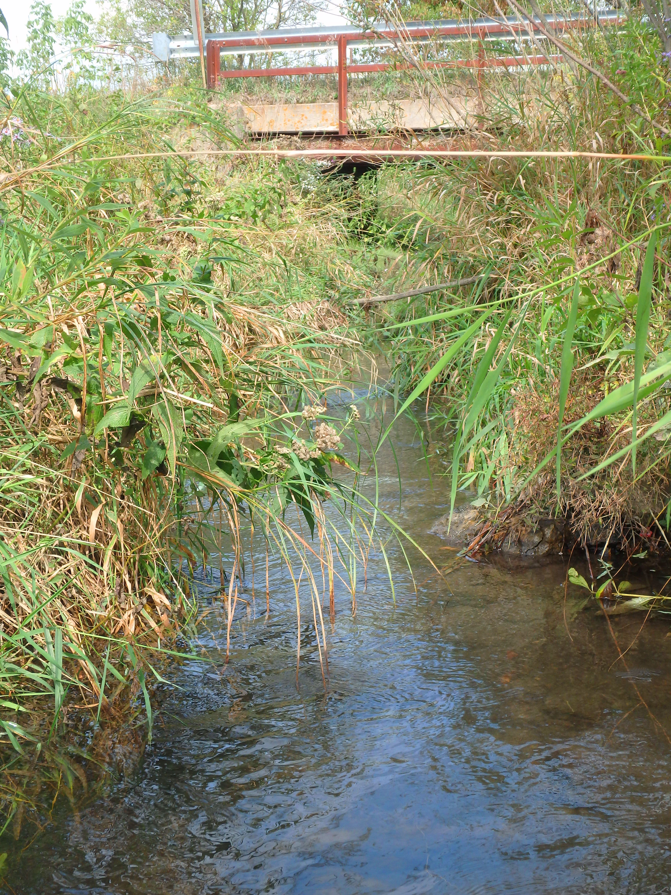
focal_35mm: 49
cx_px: 336
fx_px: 1266
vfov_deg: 38.9
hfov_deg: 29.7
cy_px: 448
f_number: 5.2
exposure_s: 1/160
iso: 125
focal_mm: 8.7
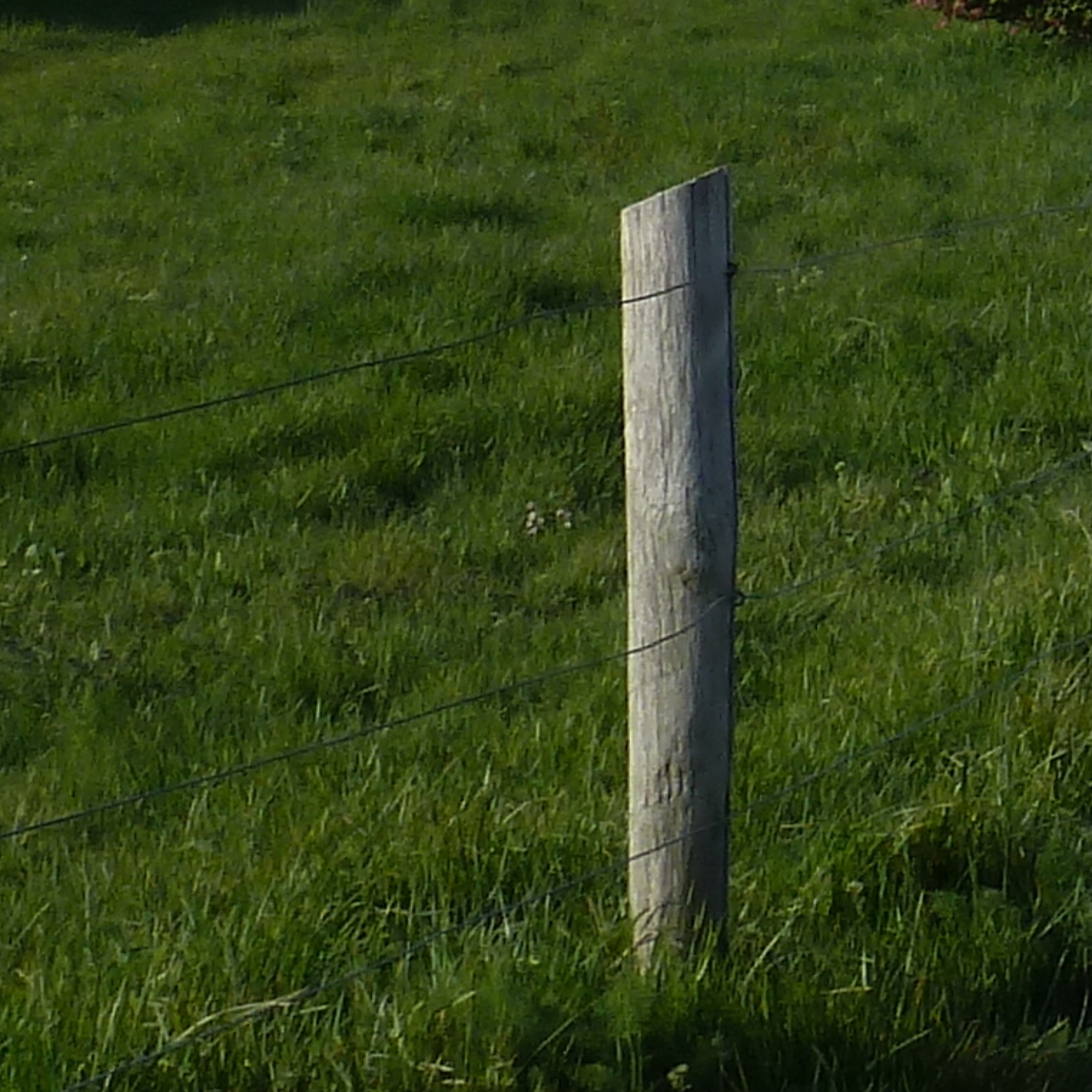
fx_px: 7281
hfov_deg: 8.2
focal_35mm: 204
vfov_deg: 8.4
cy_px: -447
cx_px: 2058
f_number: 5
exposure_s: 1/400
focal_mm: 7.3
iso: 80
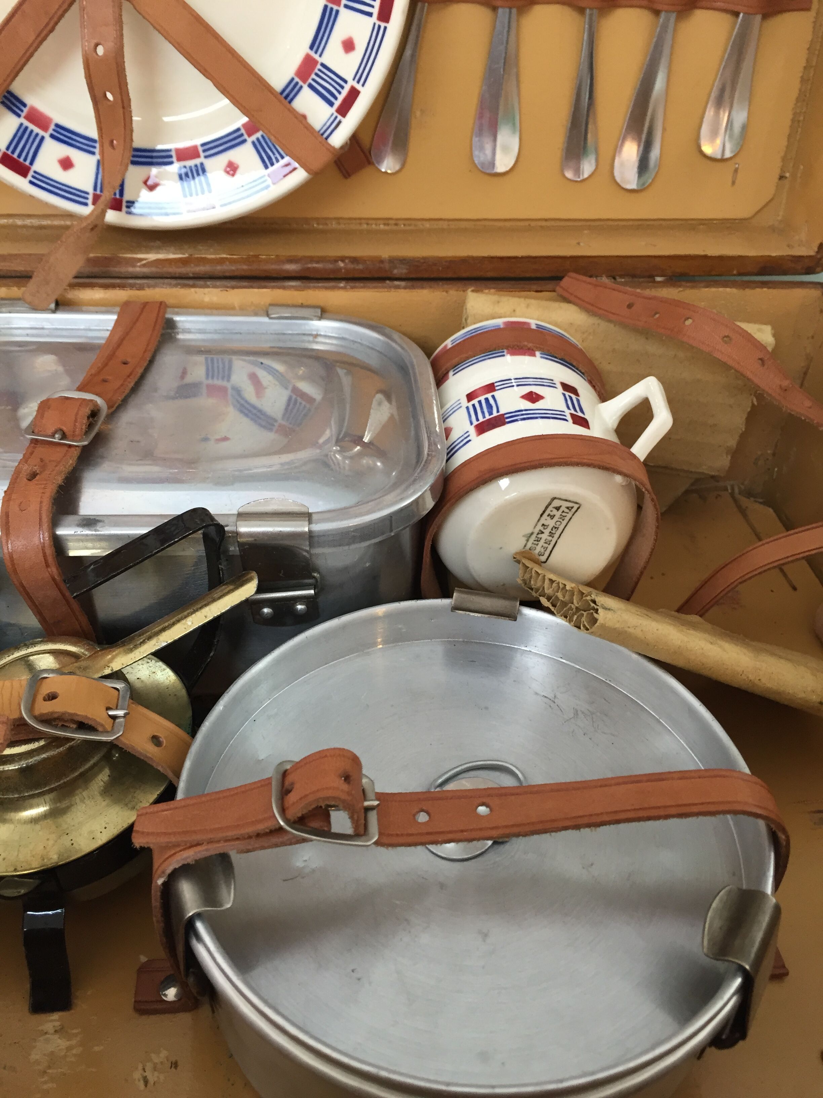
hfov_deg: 48.2
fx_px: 919
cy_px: 549
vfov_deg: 61.7
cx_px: 412
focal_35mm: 29
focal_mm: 4.15
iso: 125
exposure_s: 1/33
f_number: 2.2
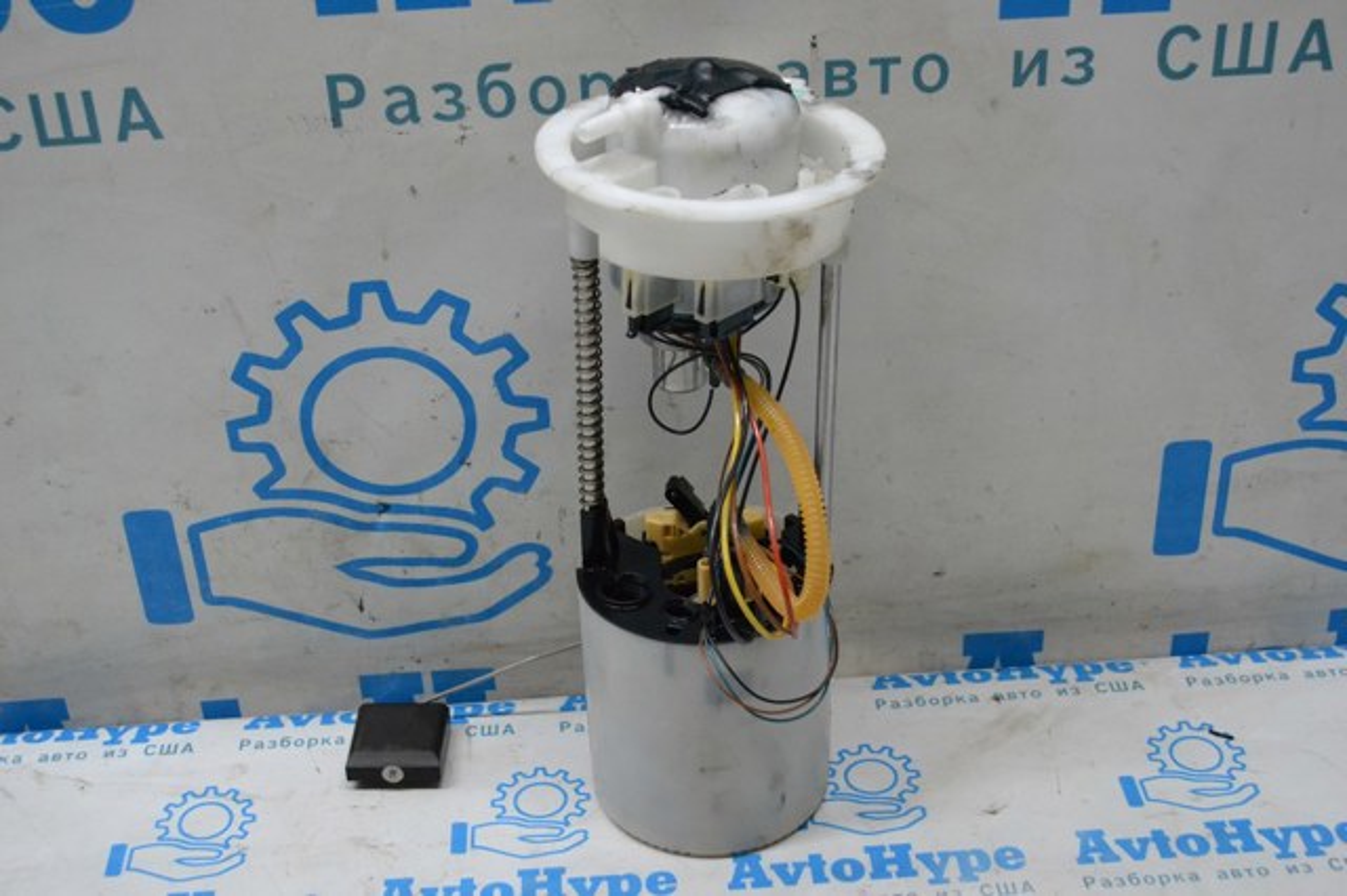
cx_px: 674
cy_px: 448
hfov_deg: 38.9
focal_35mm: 51
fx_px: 1907
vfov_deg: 26.5
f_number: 5
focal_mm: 34
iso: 2800
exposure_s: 1/500
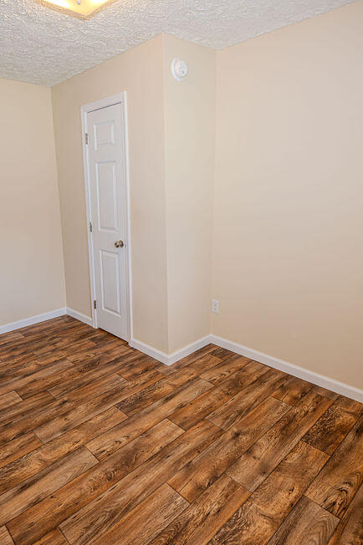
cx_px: 154
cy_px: 271
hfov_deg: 56.9
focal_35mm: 22
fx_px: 333
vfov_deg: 78.6
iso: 1000
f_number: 4
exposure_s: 1/200
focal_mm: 14
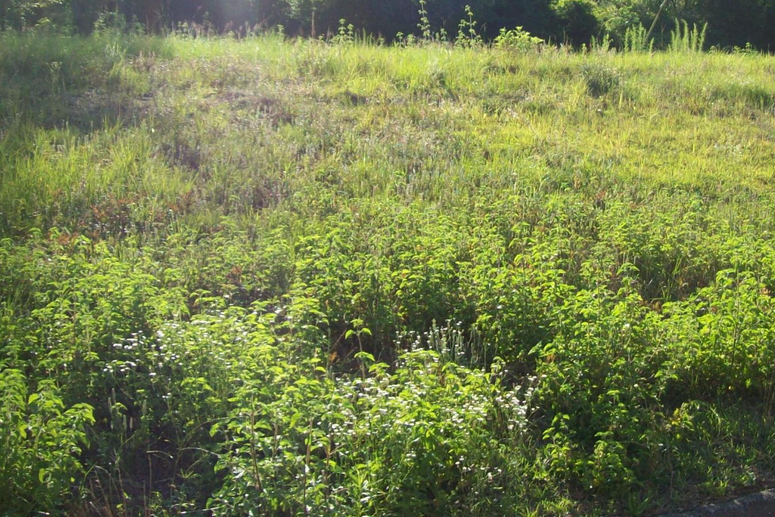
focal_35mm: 57
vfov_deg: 23.6
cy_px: 151
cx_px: 516
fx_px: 1227
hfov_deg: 34.7
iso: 80
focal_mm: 6
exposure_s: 1/564
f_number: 2.7
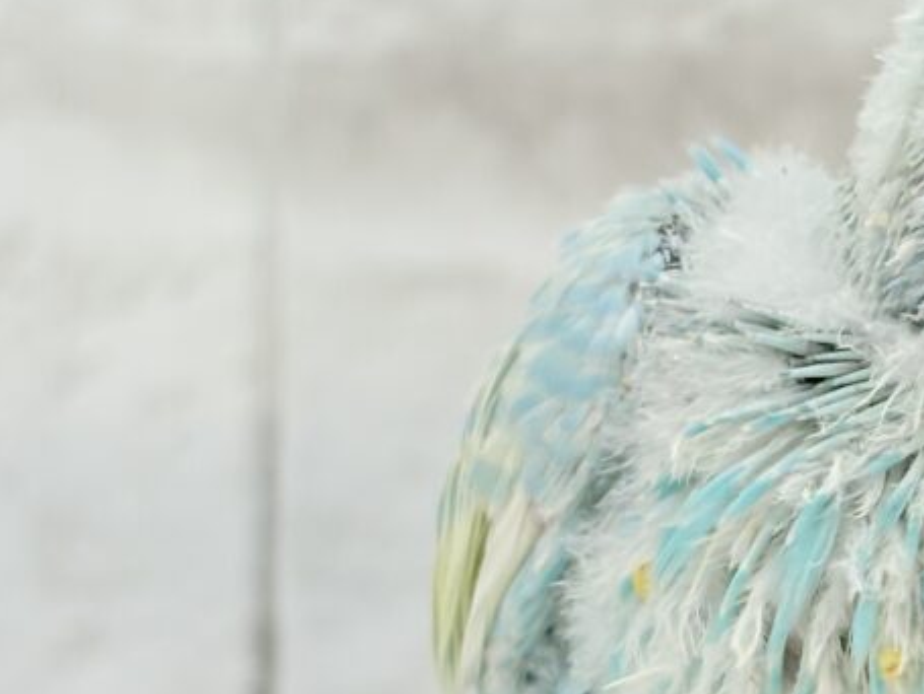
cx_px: 983
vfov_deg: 10.8
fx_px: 3660
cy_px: 250
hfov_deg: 14.1
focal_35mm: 137
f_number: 1.6
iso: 50
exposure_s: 1/100
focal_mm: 5.96
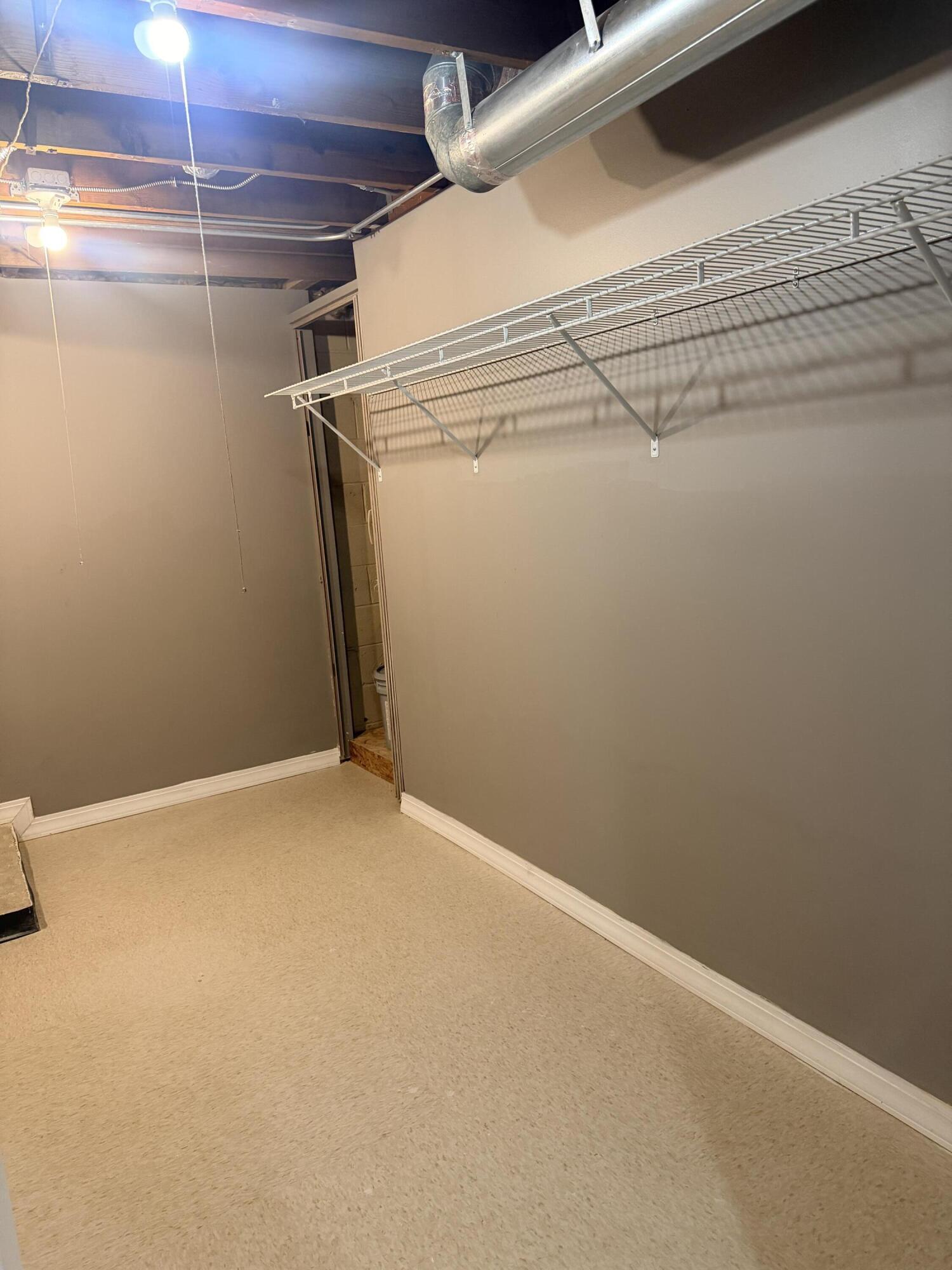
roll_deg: +4.1
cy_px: 635
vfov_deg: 71.6
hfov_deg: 56.8
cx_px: 476
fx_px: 880
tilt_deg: -10.9
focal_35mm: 24
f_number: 1.78
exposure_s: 1/60
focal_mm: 6.76
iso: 320
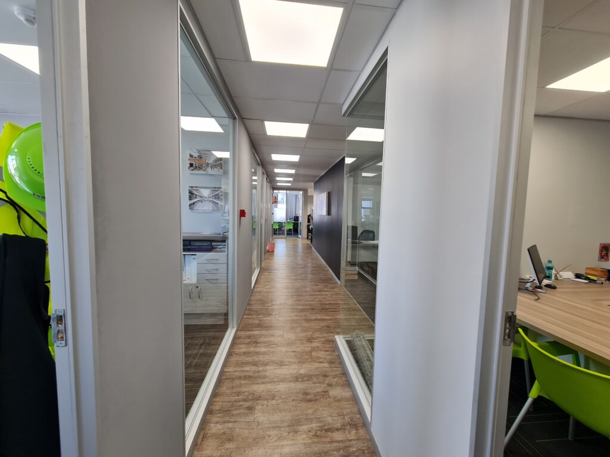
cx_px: 305
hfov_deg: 106.2
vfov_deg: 89.9
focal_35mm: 13
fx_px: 229
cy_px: 228
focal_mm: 2.2
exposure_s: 1/50
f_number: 2.2
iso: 80
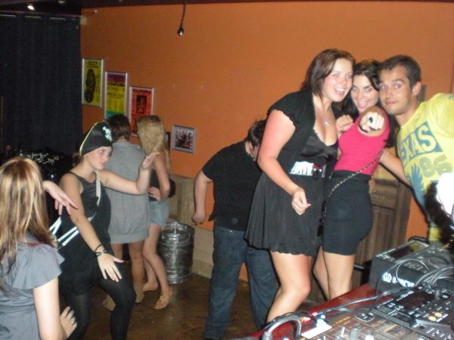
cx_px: 227
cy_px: 170
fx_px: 498
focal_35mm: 38
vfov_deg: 37.7
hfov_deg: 49.0
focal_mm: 6.3
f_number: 3.1
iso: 800
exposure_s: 1/60
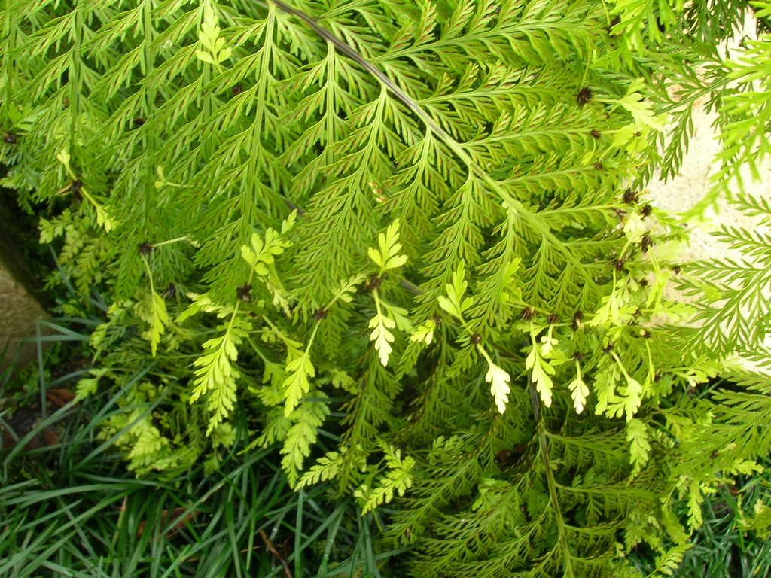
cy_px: 289
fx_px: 1025
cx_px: 386
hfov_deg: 41.2
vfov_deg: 31.5
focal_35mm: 46
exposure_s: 1/17
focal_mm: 7.7
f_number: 5.4
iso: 50
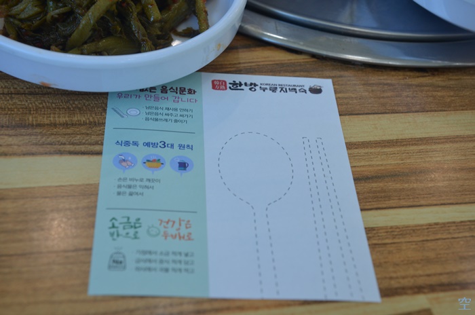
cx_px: 238
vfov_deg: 22.5
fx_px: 790
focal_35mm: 60
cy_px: 158
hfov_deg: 33.5
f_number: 5.6
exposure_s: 1/125
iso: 400
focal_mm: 40
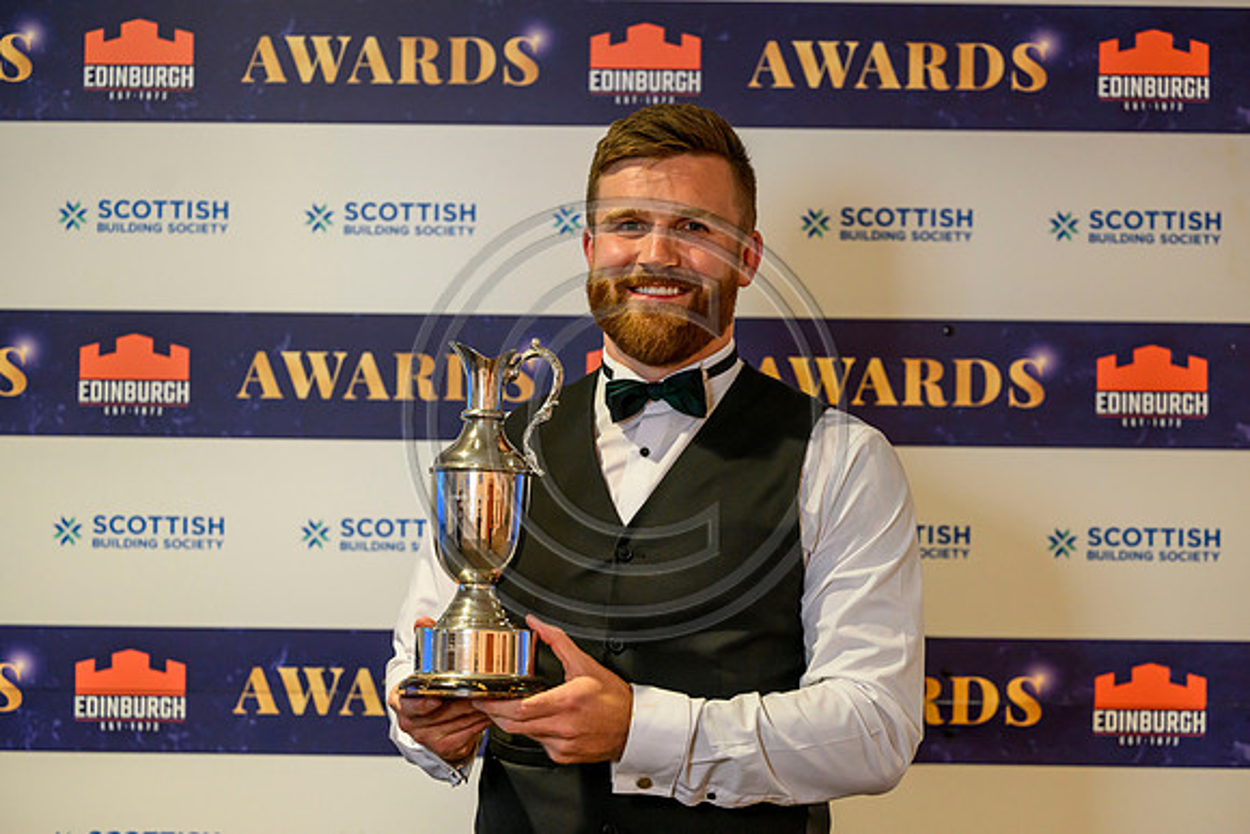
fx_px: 2674
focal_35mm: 77
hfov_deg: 26.3
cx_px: 625
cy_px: 417
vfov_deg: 17.7
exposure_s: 1/200
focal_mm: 77
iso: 2500
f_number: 3.2
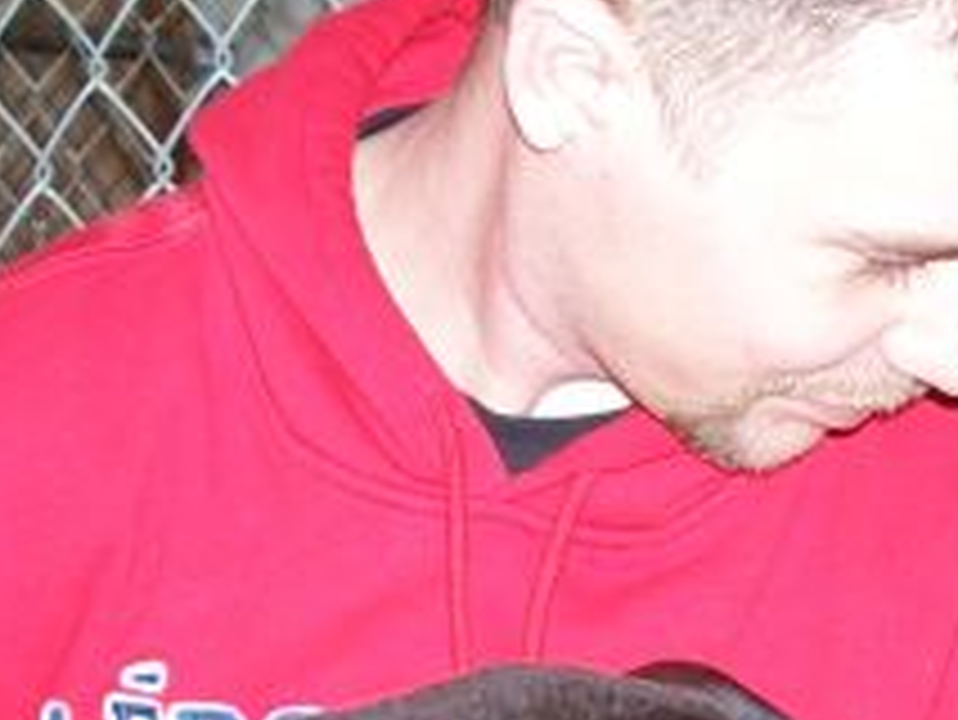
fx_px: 2908
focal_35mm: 105
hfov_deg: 18.7
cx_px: 378
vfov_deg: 13.8
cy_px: 828
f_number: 2.8
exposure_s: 1/60
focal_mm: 6
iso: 80
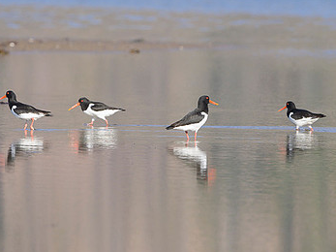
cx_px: 208
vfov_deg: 1.9
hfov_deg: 2.5
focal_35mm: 803
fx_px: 7792
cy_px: 96
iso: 800
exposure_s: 1/2000
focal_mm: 500
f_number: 8
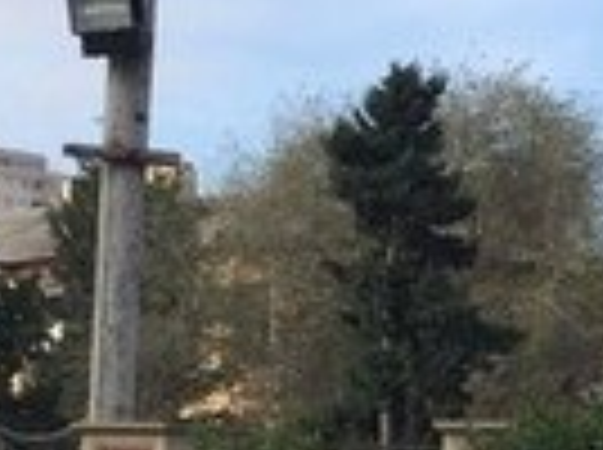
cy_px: 961
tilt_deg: -10.6
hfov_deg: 13.8
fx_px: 2487
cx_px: 274
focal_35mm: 143
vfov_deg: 9.5
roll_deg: -1.7
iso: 32
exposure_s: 1/1014
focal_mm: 4.15
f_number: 2.2
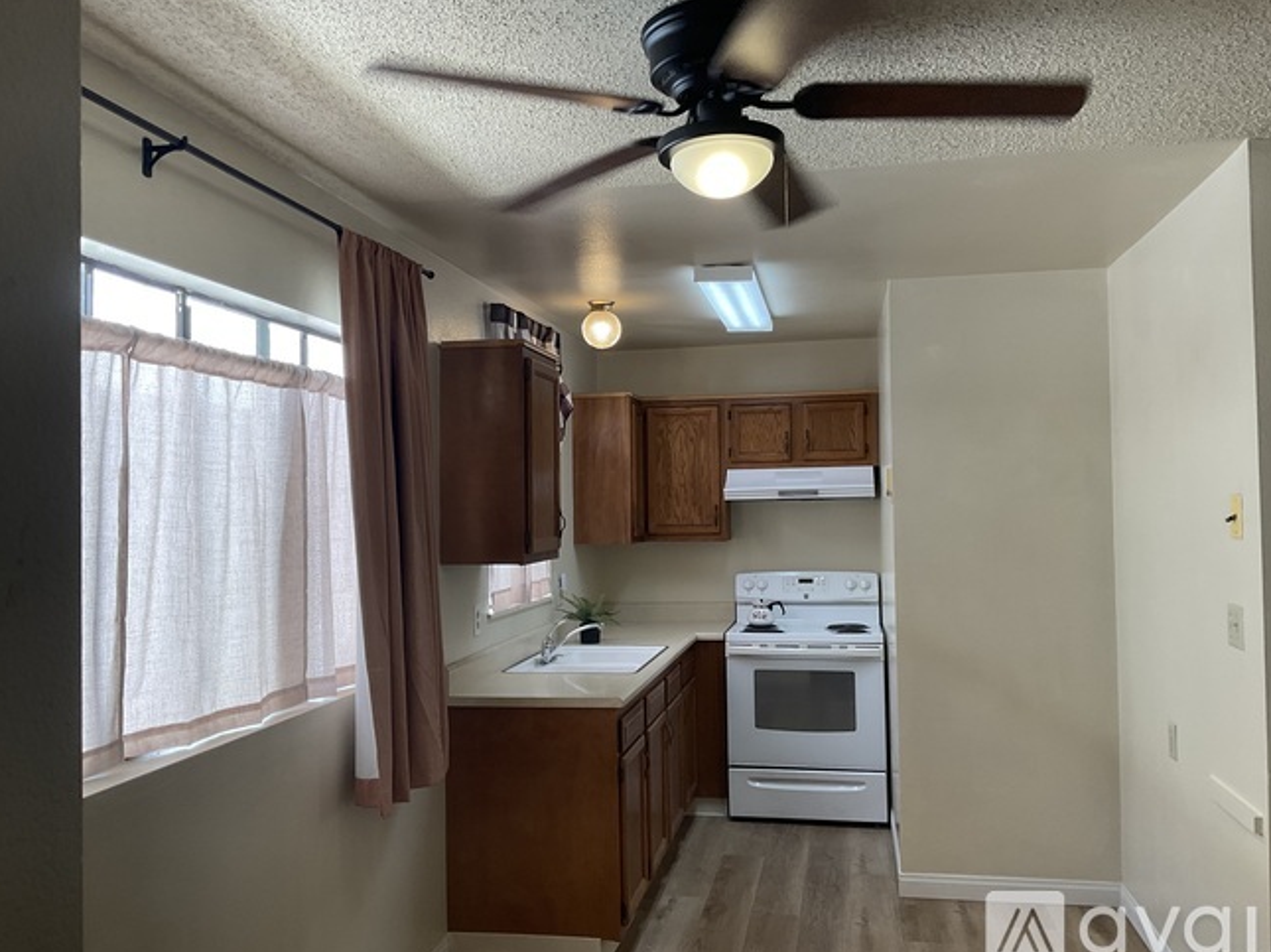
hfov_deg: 60.0
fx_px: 1101
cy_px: 477
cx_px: 647
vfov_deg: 46.8
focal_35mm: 30
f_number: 1.8
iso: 40
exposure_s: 1/60
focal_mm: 3
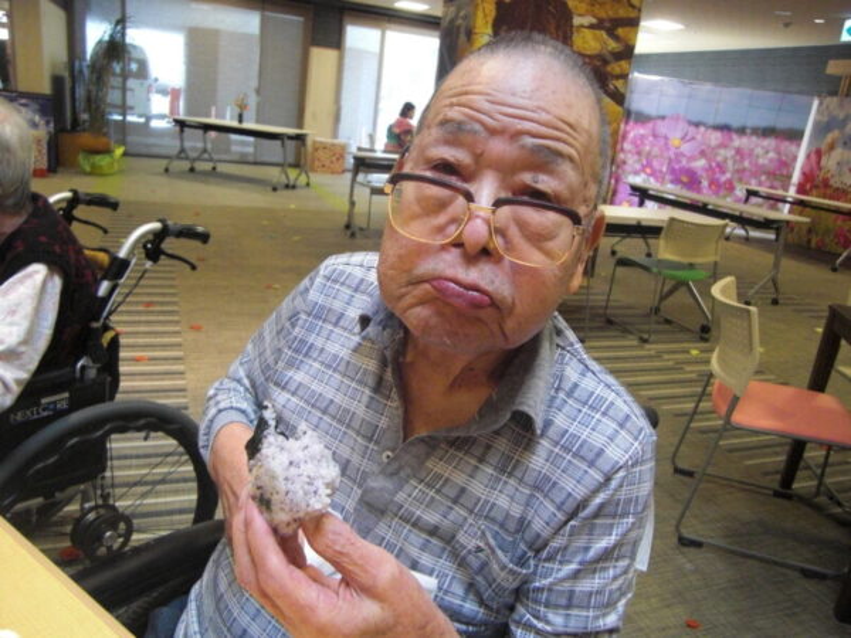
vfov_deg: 49.7
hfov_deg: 63.4
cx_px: 426
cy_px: 319
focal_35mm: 28
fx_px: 688
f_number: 2.6
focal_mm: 4.9
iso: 400
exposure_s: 1/125
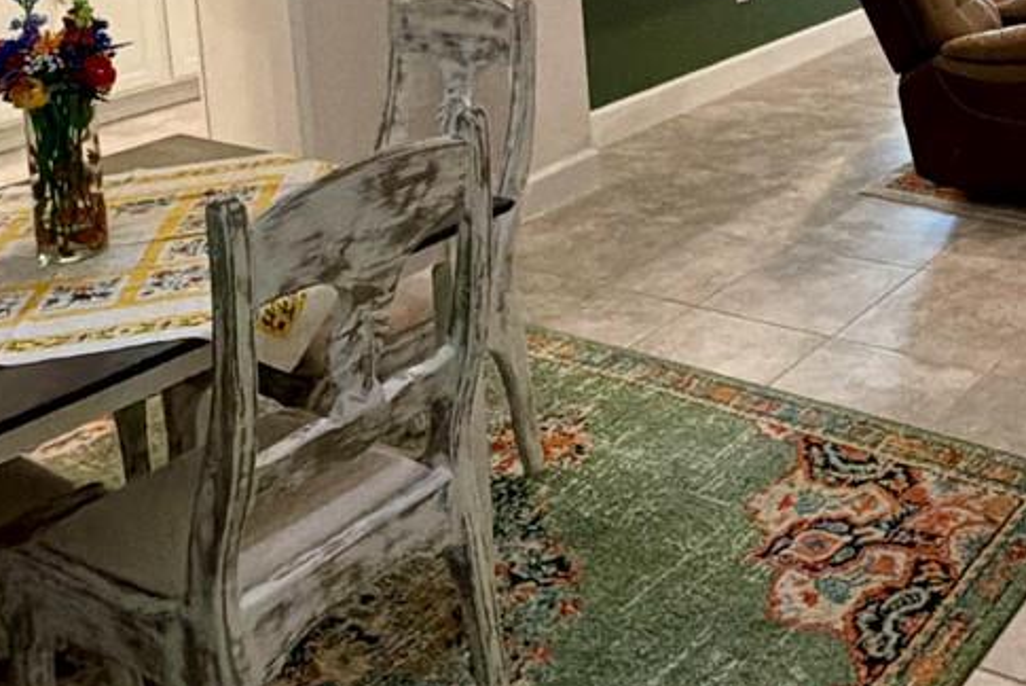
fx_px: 1369
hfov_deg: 37.7
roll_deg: +2.5
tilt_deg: -5.9
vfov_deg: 25.2
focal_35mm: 48
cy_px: -148
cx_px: 967
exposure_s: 1/60
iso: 400
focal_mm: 2.22
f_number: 2.2
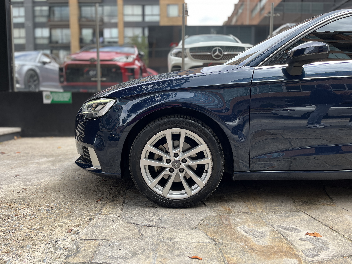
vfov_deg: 53.1
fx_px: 264
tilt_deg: -6.2
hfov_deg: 67.3
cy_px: 132
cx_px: 176
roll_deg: -0.1
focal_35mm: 26
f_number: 1.6
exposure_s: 1/684
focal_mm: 5.1
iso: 50
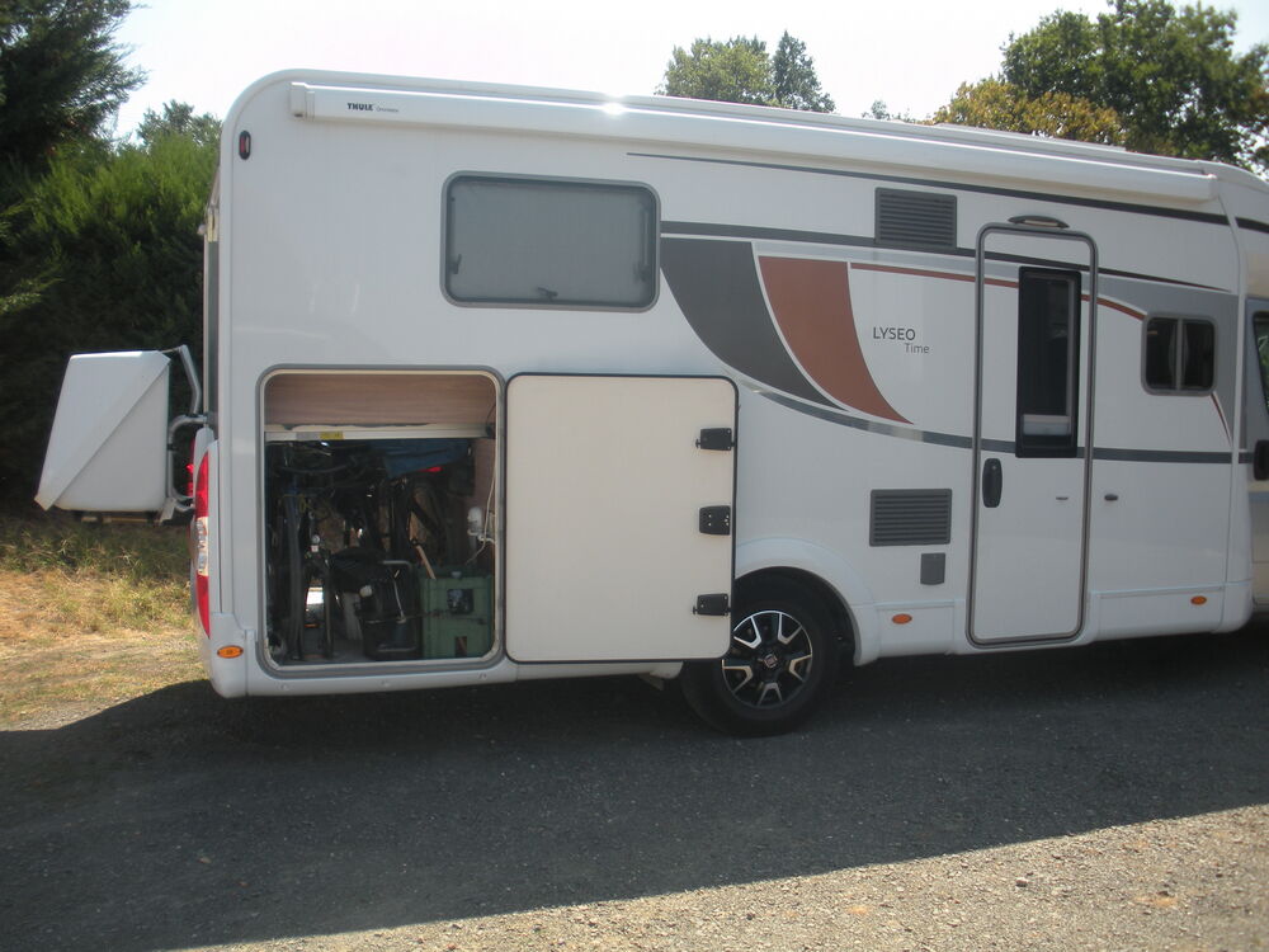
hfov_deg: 52.6
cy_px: 476
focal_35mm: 35
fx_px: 1283
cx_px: 634
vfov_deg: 40.7
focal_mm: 6.3
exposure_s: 1/344
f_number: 3.5
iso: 64
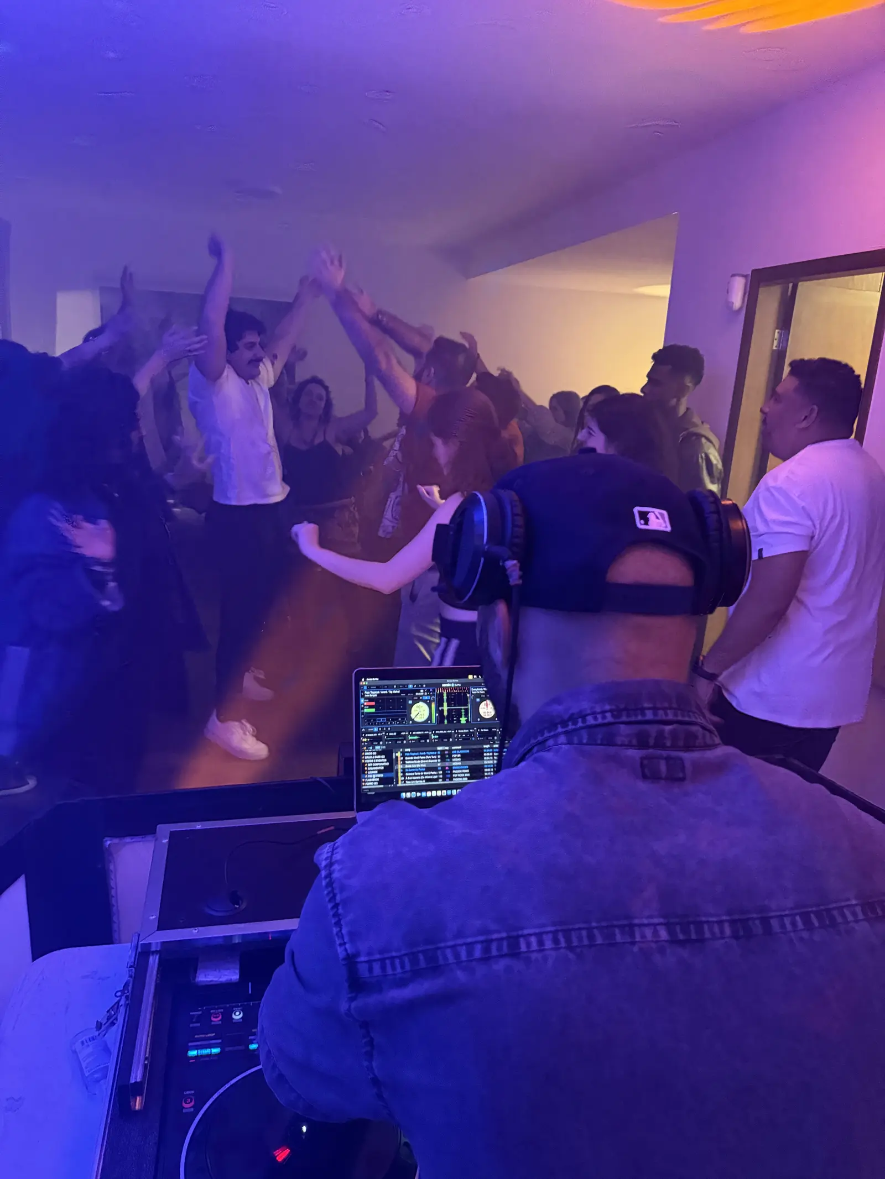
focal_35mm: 24
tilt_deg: -15.2
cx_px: 442
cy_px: 590
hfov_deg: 56.8
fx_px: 818
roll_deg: -3.4
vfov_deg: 71.6
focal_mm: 6.76
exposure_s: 1/30
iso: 1250
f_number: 1.78
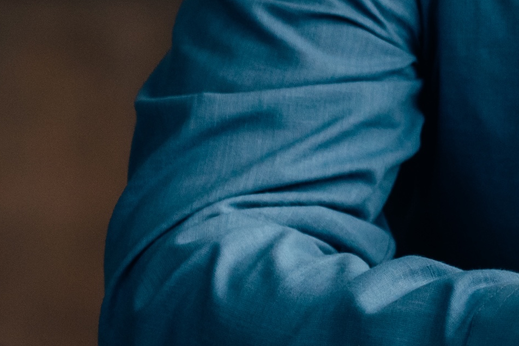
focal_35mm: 546
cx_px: 940
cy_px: -260
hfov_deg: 3.7
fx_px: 7872
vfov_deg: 2.5
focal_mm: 110
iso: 500
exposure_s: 1/160
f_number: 3.5
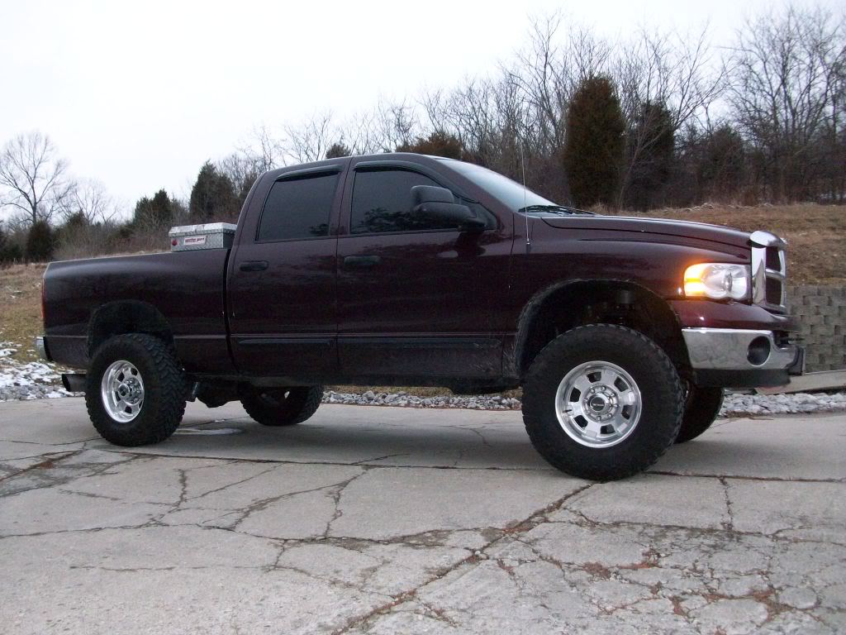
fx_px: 831
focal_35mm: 34
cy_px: 318
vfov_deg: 41.8
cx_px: 423
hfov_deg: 54.0
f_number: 2.8
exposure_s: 1/185
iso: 200
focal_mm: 5.7
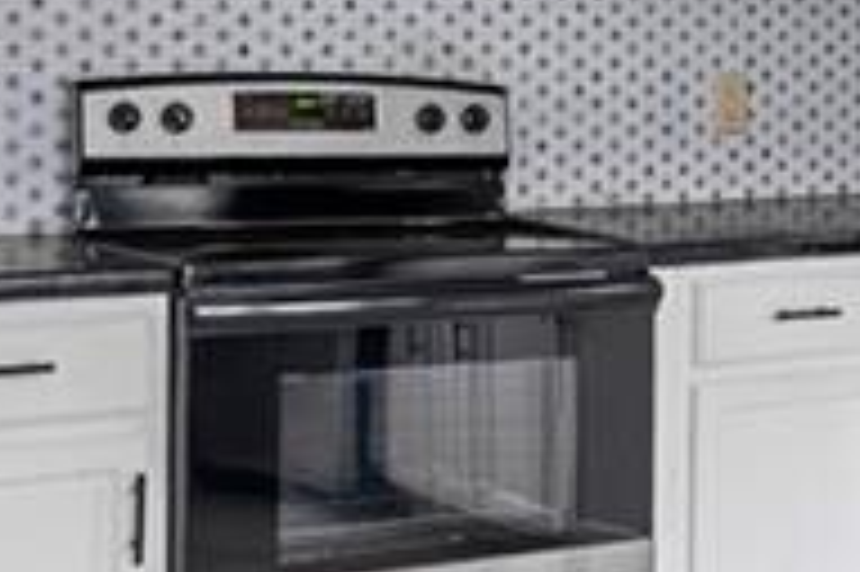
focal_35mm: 86
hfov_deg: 22.4
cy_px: 25
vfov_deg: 15.6
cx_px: 937
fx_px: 2053
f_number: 7.1
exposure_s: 1/1.25
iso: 320
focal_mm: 16
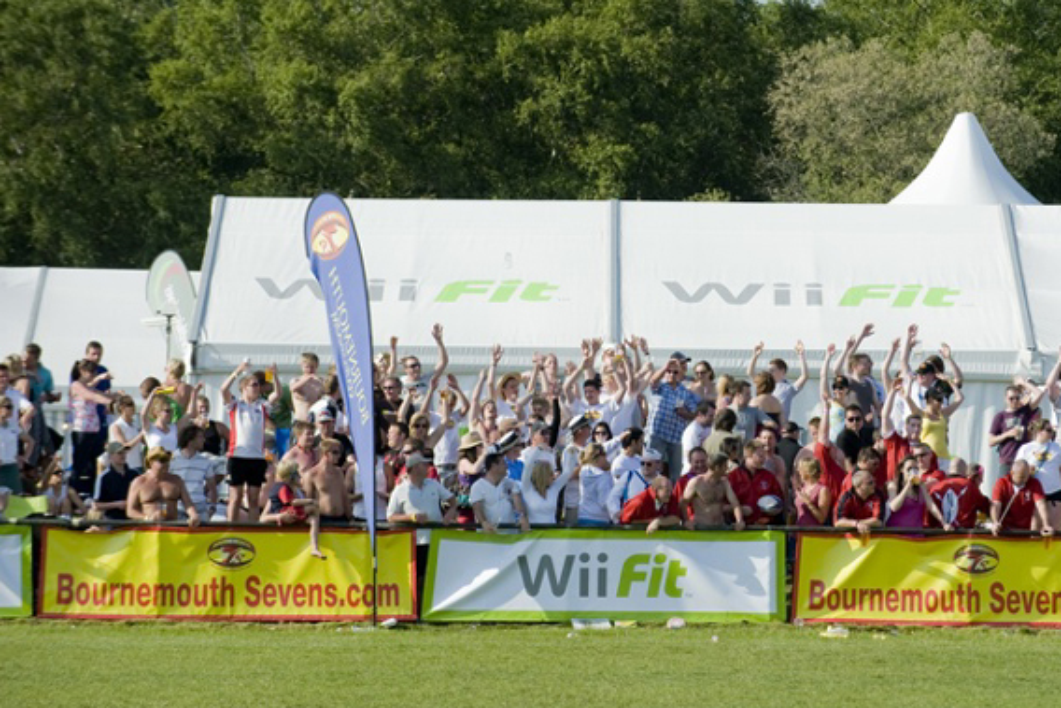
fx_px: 5896
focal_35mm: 200
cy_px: 354
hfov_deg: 10.3
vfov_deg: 6.9
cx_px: 530
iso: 400
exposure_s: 1/1000
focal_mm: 200
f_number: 7.1
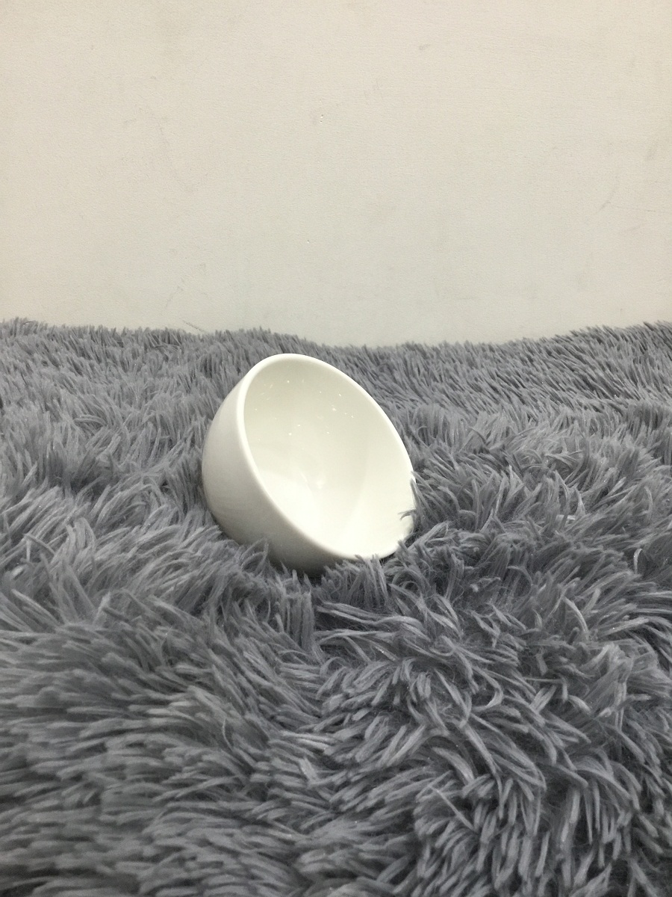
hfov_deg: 45.4
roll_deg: +0.1
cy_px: 448
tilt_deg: -21.4
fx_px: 802
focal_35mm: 31
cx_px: 336
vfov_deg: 58.4
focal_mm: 3.3
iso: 125
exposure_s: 1/30
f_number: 2.4
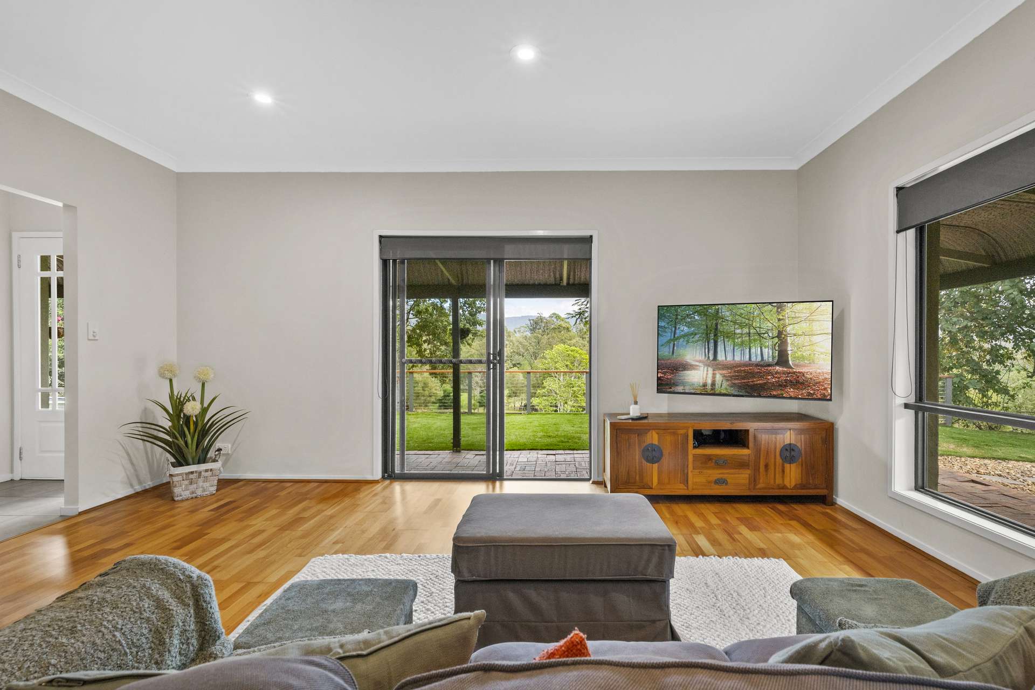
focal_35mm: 16
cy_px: 345
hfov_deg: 96.7
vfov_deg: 73.7
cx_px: 518
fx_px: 460
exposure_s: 1/6
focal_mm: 16
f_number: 11
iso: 320
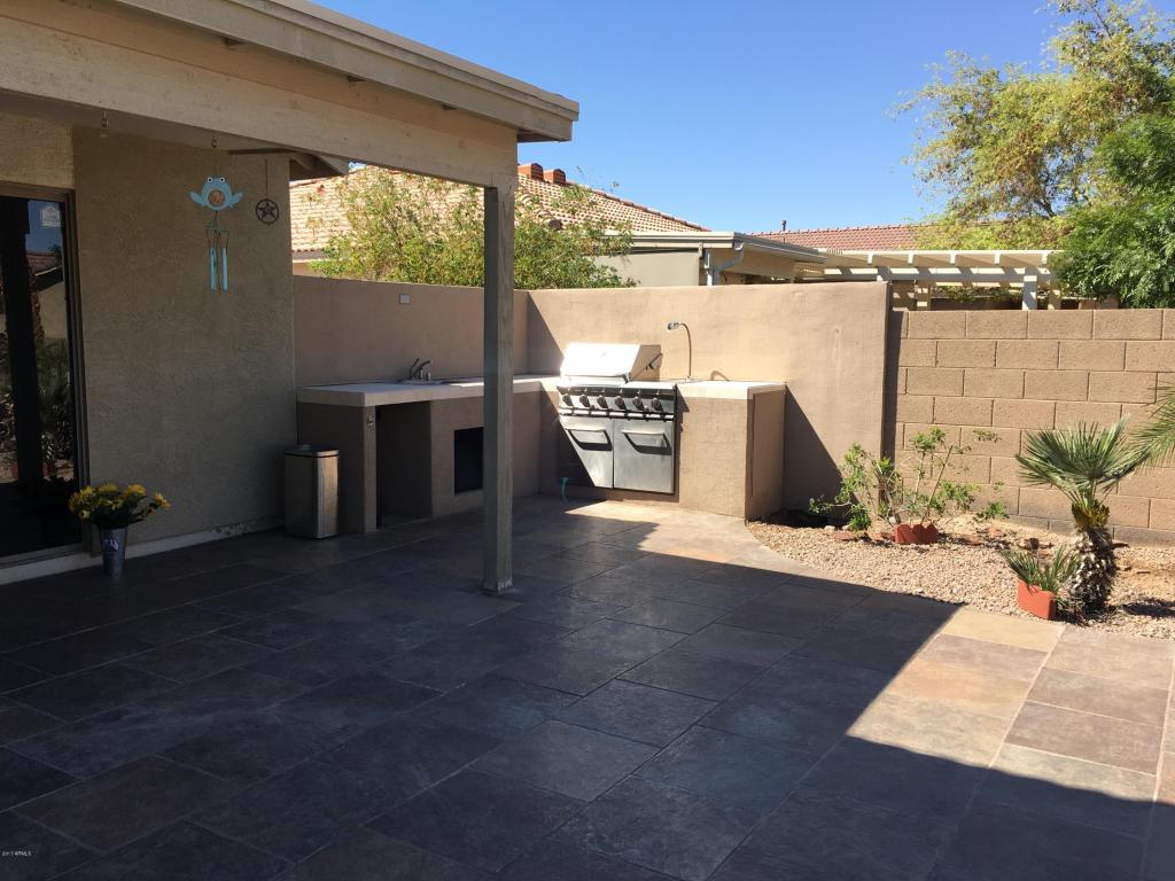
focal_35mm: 29
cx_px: 588
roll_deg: -0.2
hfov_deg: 61.7
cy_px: 440
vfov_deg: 48.2
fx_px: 984
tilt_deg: -7.7
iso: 25
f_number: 2.2
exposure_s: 1/746
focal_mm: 4.15
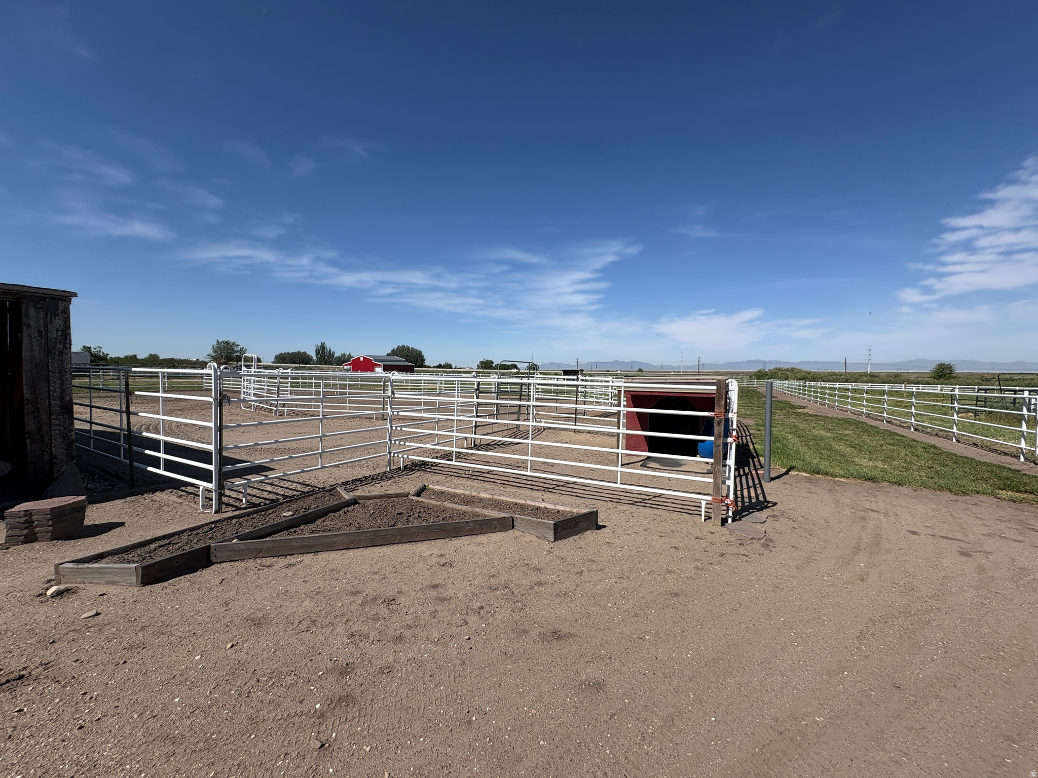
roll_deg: -0.7
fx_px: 420
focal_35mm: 14
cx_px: 519
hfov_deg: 102.1
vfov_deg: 85.7
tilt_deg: -1.2
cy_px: 389
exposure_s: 1/4132
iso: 50
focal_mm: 2.22
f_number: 2.2
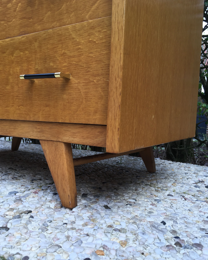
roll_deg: -1.0
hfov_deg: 47.1
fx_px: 239
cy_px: 141
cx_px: 102
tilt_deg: -5.1
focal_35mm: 31
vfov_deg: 57.1
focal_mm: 4.15
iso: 25
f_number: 2.2
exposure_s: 1/109
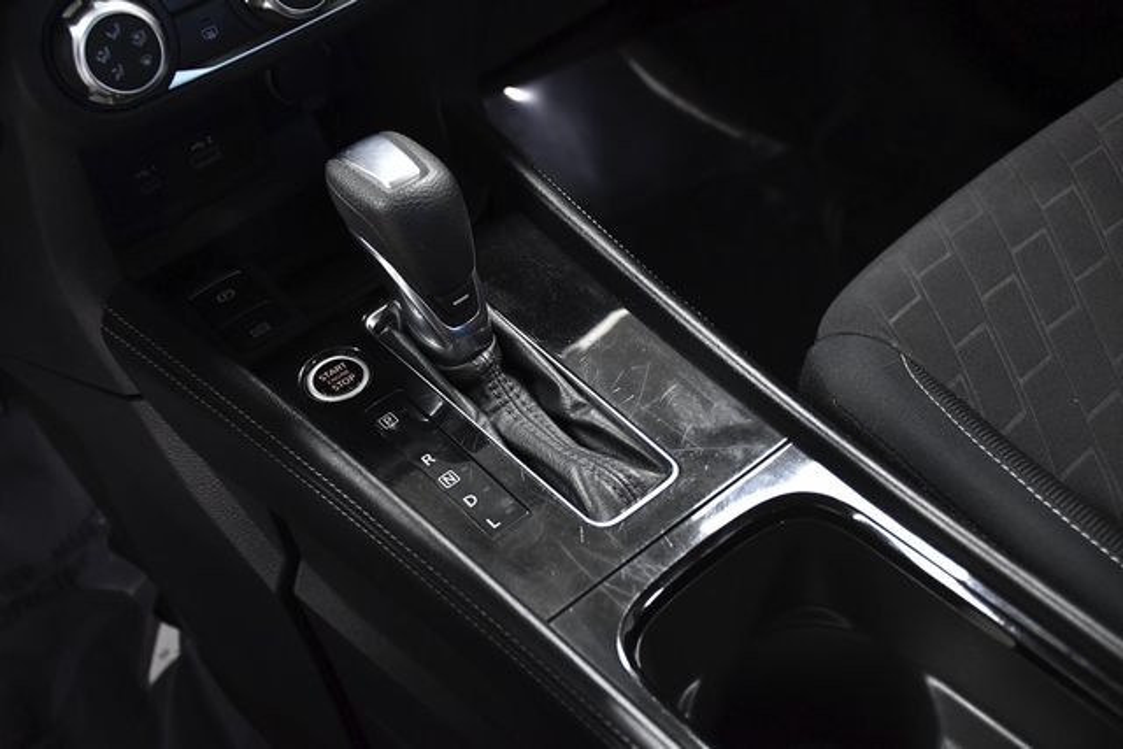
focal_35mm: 45
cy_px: 374
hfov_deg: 43.6
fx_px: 1404
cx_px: 562
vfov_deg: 29.9
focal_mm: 30
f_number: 4
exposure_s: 1/160
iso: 2500
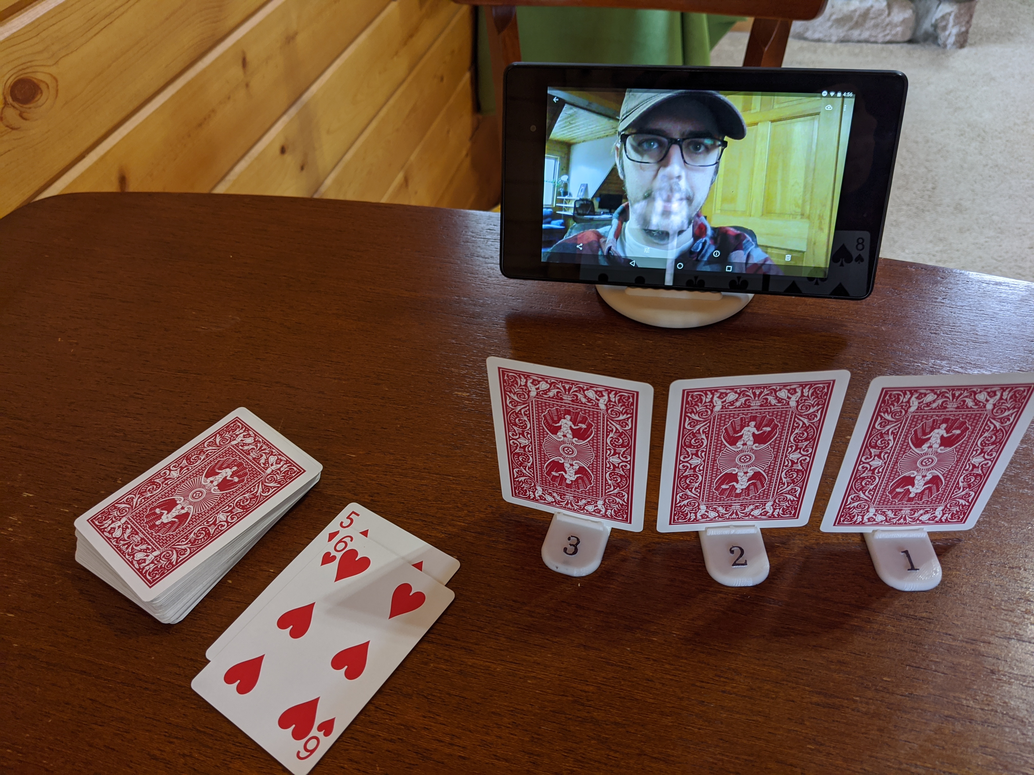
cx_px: 517
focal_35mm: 27
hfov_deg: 65.3
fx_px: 807
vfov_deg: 51.4
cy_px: 388
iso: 56
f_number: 1.73
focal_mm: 4.38
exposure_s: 1/24
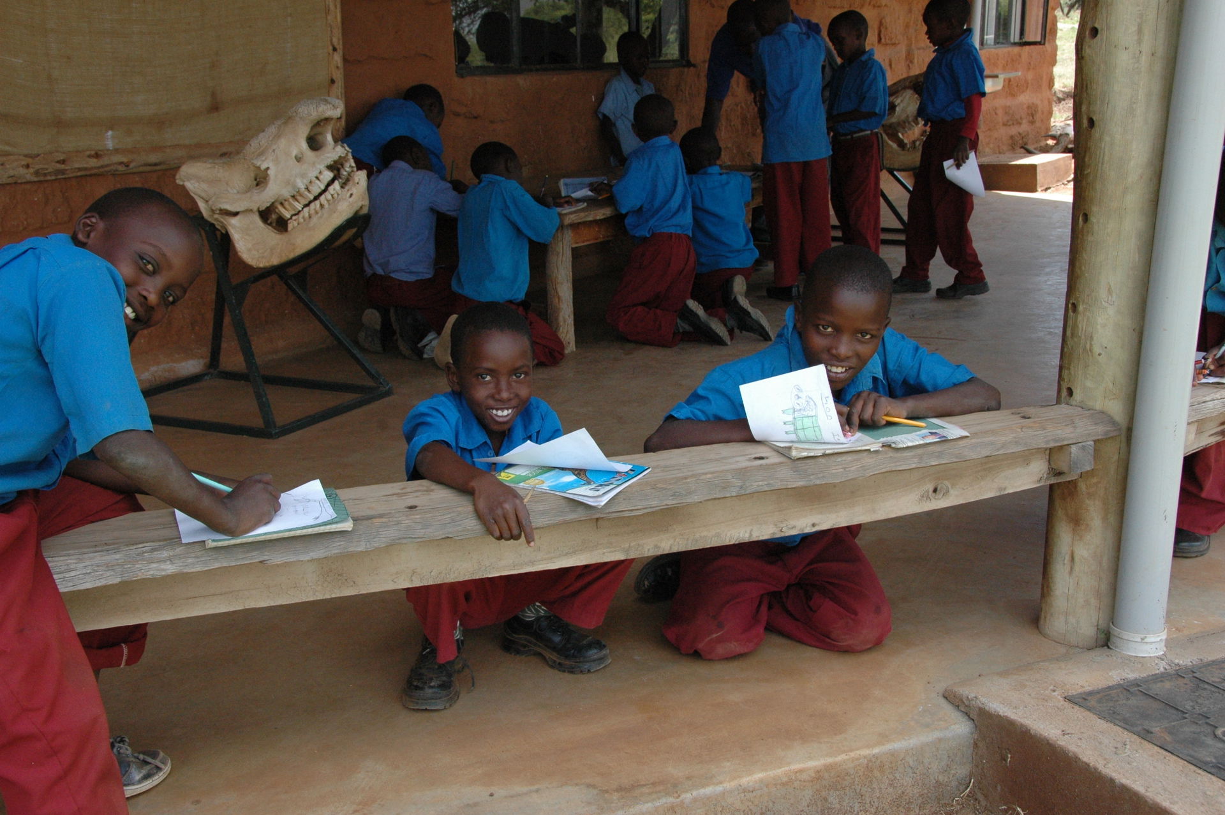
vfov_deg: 31.8
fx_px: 1428
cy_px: 408
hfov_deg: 46.4
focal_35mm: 42
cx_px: 612
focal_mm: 28
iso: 800
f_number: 9
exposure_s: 1/320
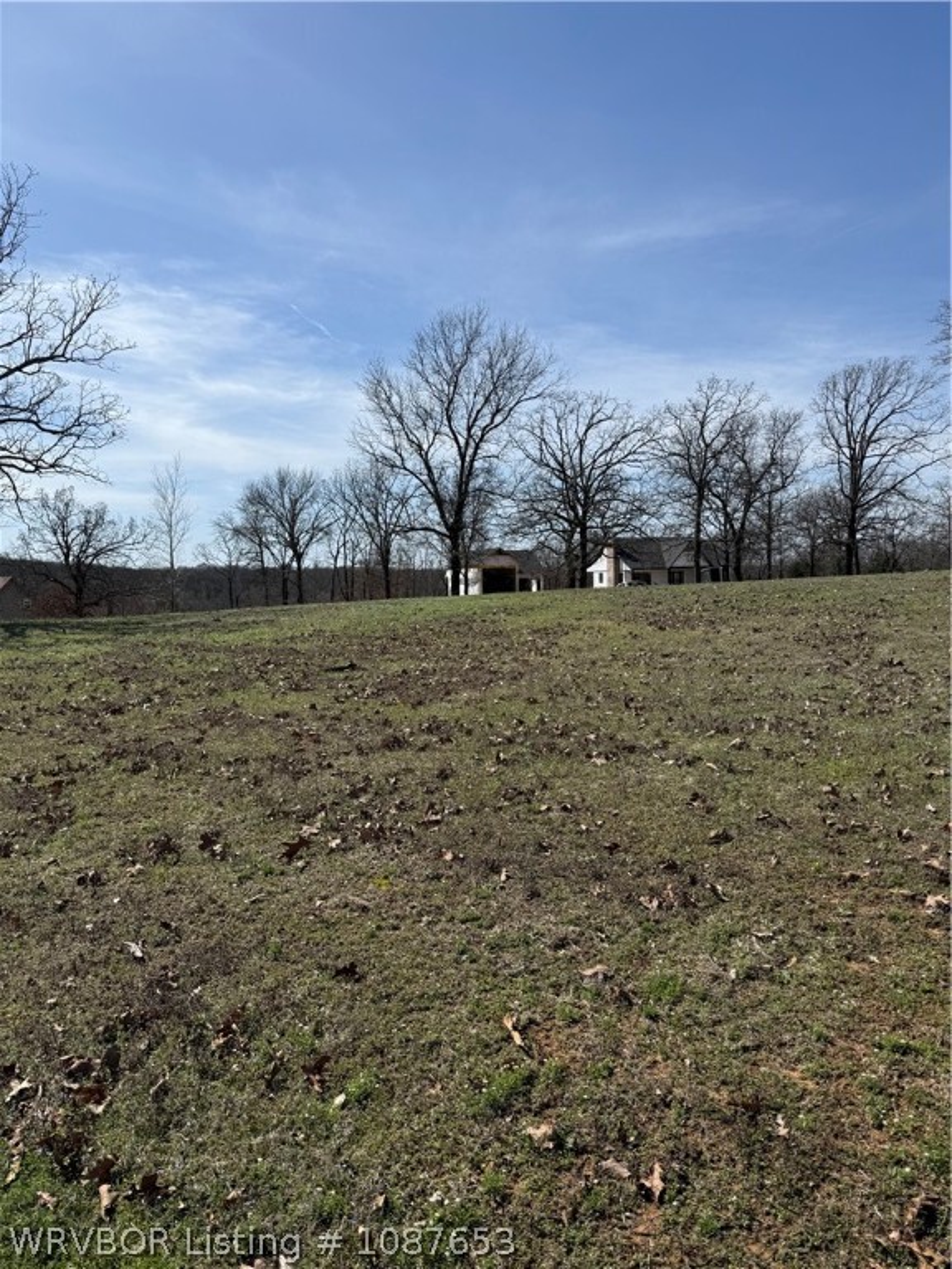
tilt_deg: -3.0
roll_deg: +1.2
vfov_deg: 71.6
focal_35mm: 24
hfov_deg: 56.8
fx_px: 880
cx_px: 476
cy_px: 634
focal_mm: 6.76
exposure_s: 1/6711
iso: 80
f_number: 1.78
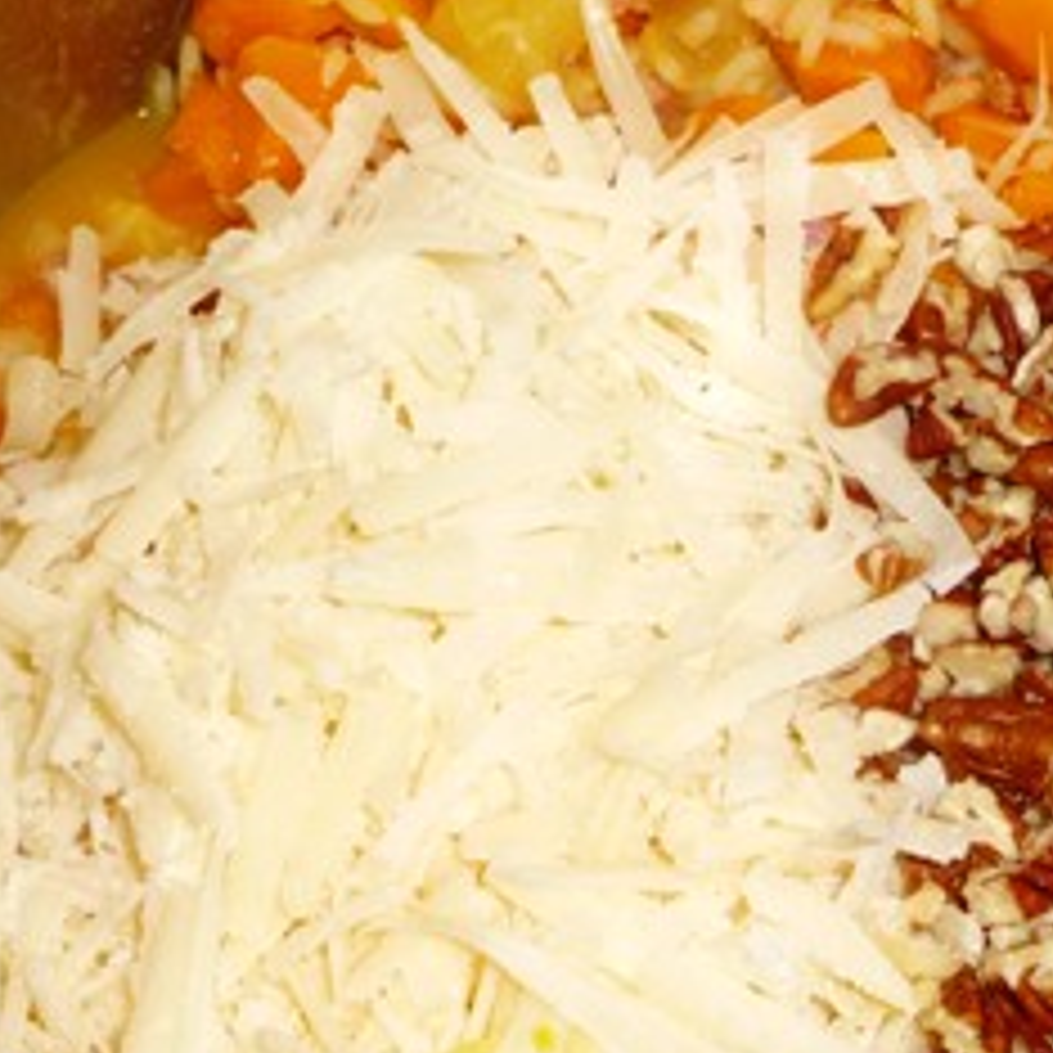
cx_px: 783
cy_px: 788
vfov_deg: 19.8
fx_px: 2994
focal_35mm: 87
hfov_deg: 19.8
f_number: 3.7
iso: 100
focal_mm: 6
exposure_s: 1/30
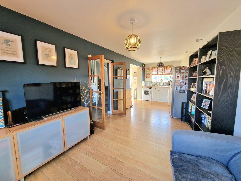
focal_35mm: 13
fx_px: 91
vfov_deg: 89.9
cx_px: 120
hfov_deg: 106.2
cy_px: 90
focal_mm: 2.2
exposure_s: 1/50
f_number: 2.2
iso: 125
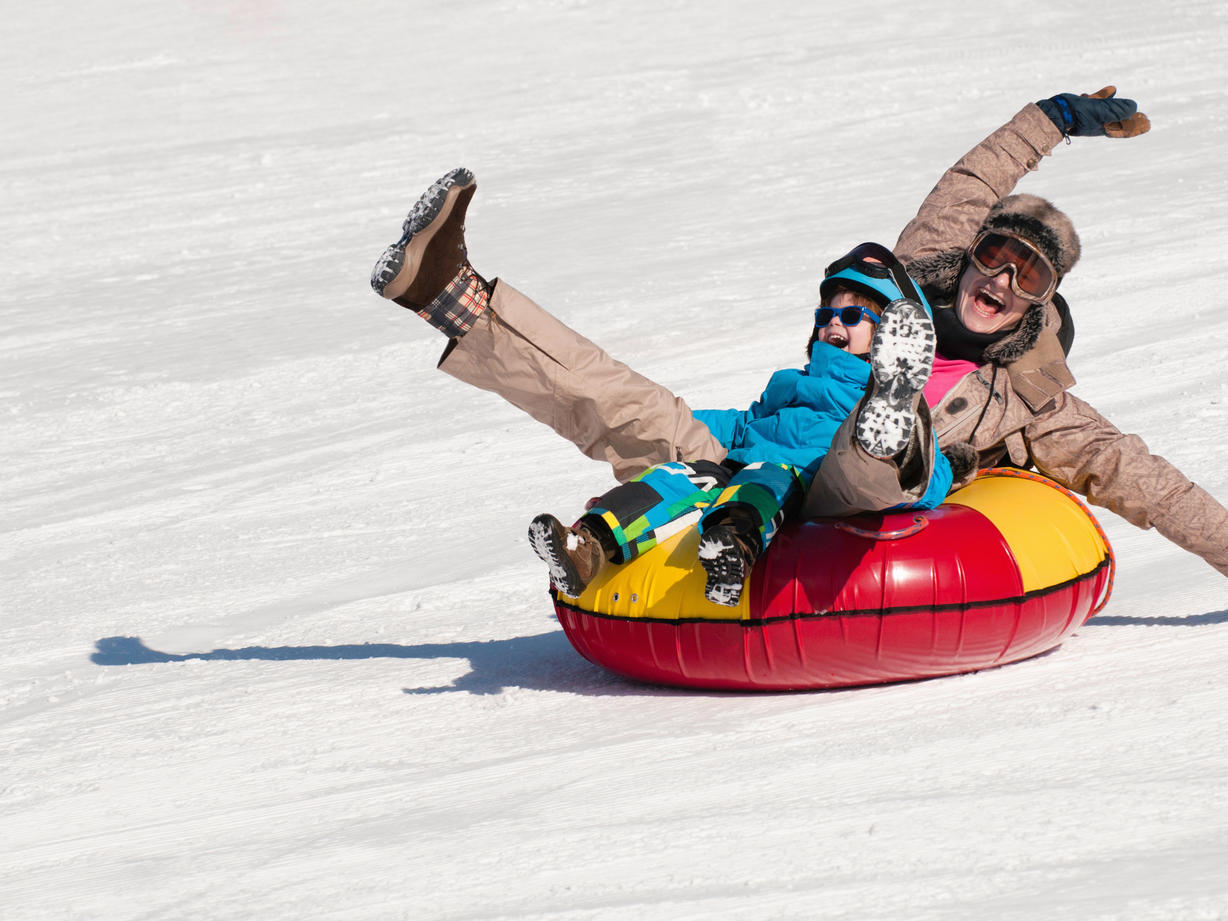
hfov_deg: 7.8
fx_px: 8959
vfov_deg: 5.9
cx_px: 674
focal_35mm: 253
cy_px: 460
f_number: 7.1
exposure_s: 1/1000
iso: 200
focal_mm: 155
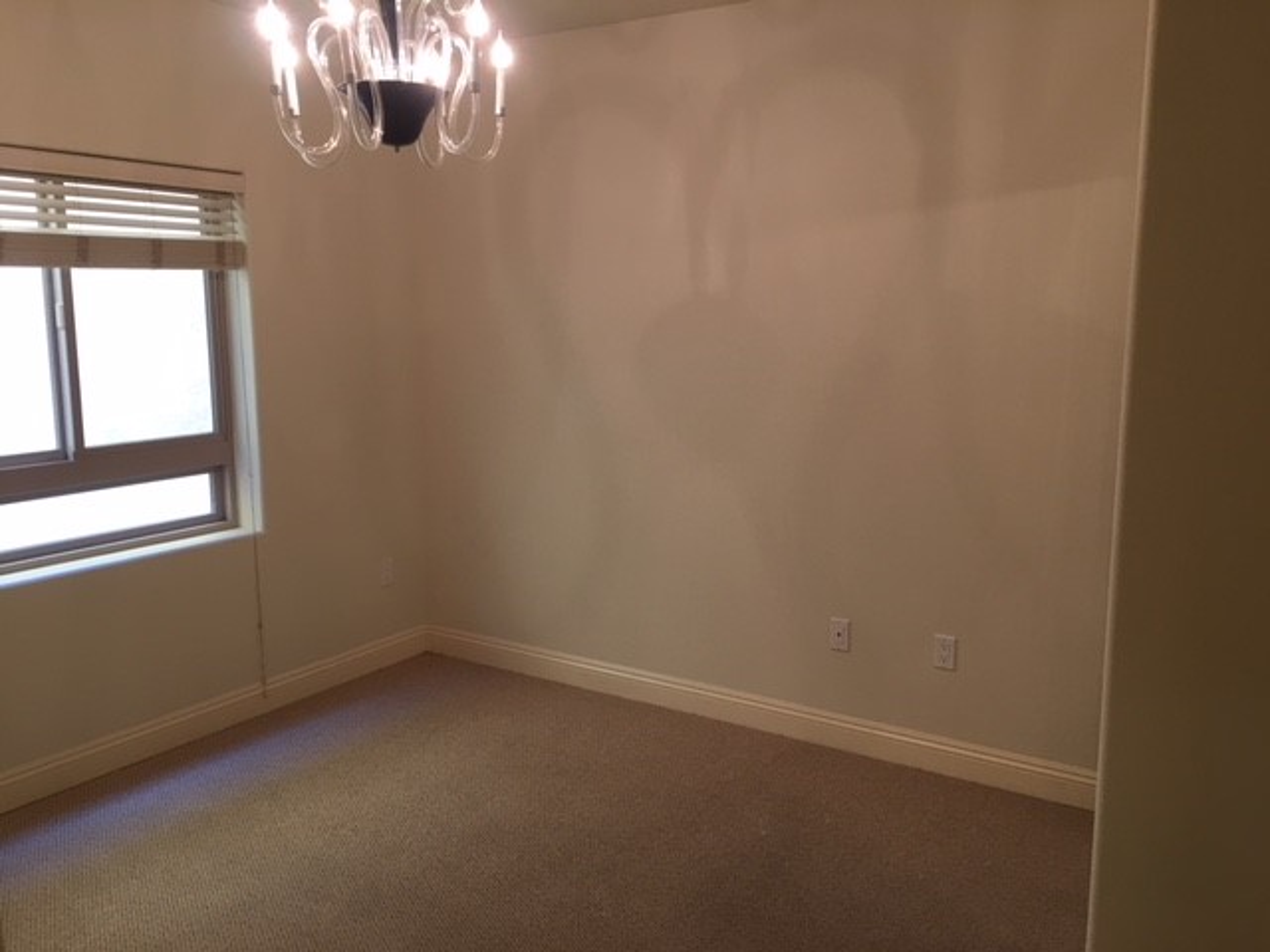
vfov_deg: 48.2
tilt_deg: -8.4
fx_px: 1064
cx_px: 635
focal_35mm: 29
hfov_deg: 61.7
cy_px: 476
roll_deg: -0.7
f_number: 2.2
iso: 25
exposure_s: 1/15
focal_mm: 4.15
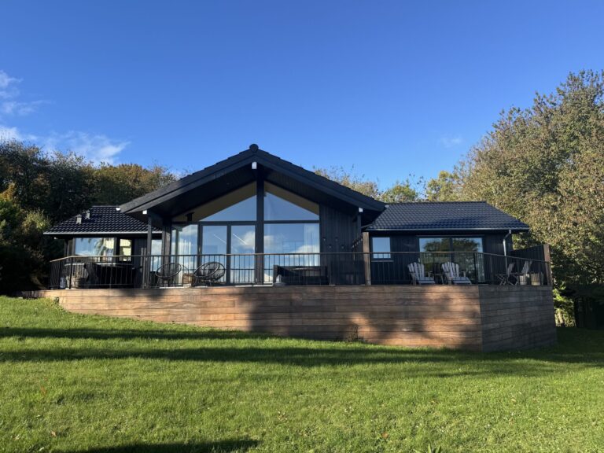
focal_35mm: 24
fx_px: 419
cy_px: 226
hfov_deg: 71.6
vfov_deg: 56.8
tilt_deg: +8.7
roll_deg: +1.5
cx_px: 302
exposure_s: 1/1980
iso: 80
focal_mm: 6.76
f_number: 1.78
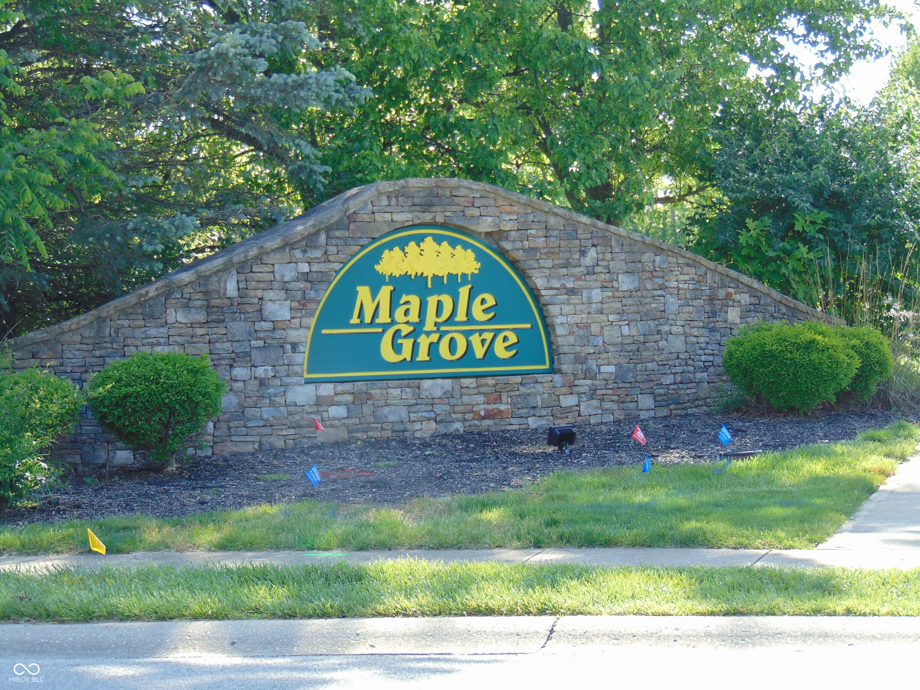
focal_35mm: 108
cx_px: 460
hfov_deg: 18.2
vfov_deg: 13.7
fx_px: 2870
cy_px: 345
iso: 80
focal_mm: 19.4
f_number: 3.9
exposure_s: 1/125
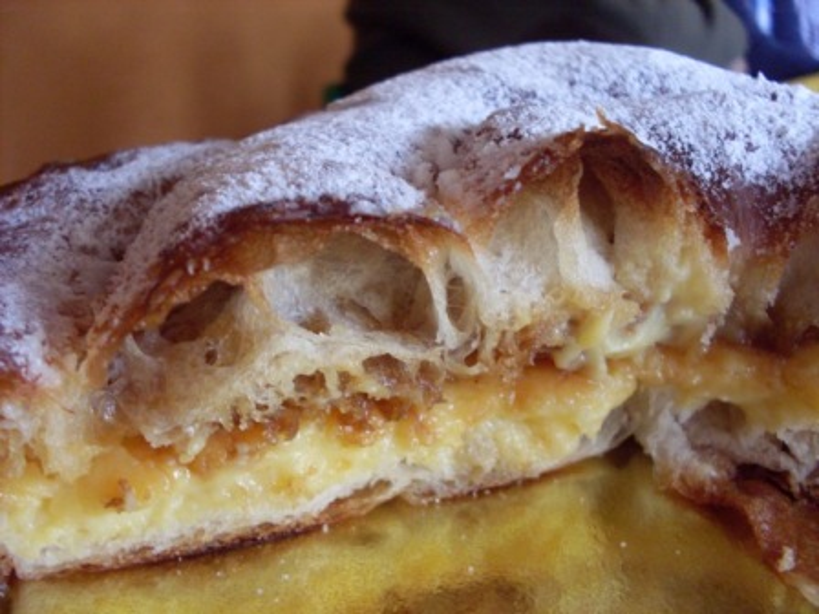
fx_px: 899
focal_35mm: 38
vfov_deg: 37.7
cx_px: 410
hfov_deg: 49.0
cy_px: 307
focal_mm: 6.3
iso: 200
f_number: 2.8
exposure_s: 1/20
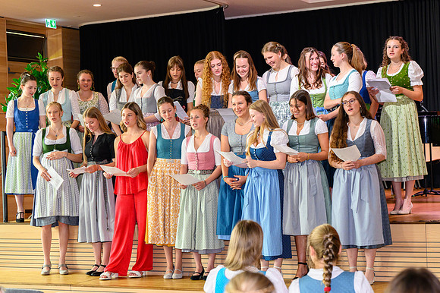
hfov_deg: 27.1
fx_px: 912
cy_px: 141
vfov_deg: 18.2
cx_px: 229
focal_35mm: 75
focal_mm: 70
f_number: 4.5
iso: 2000
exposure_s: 1/250
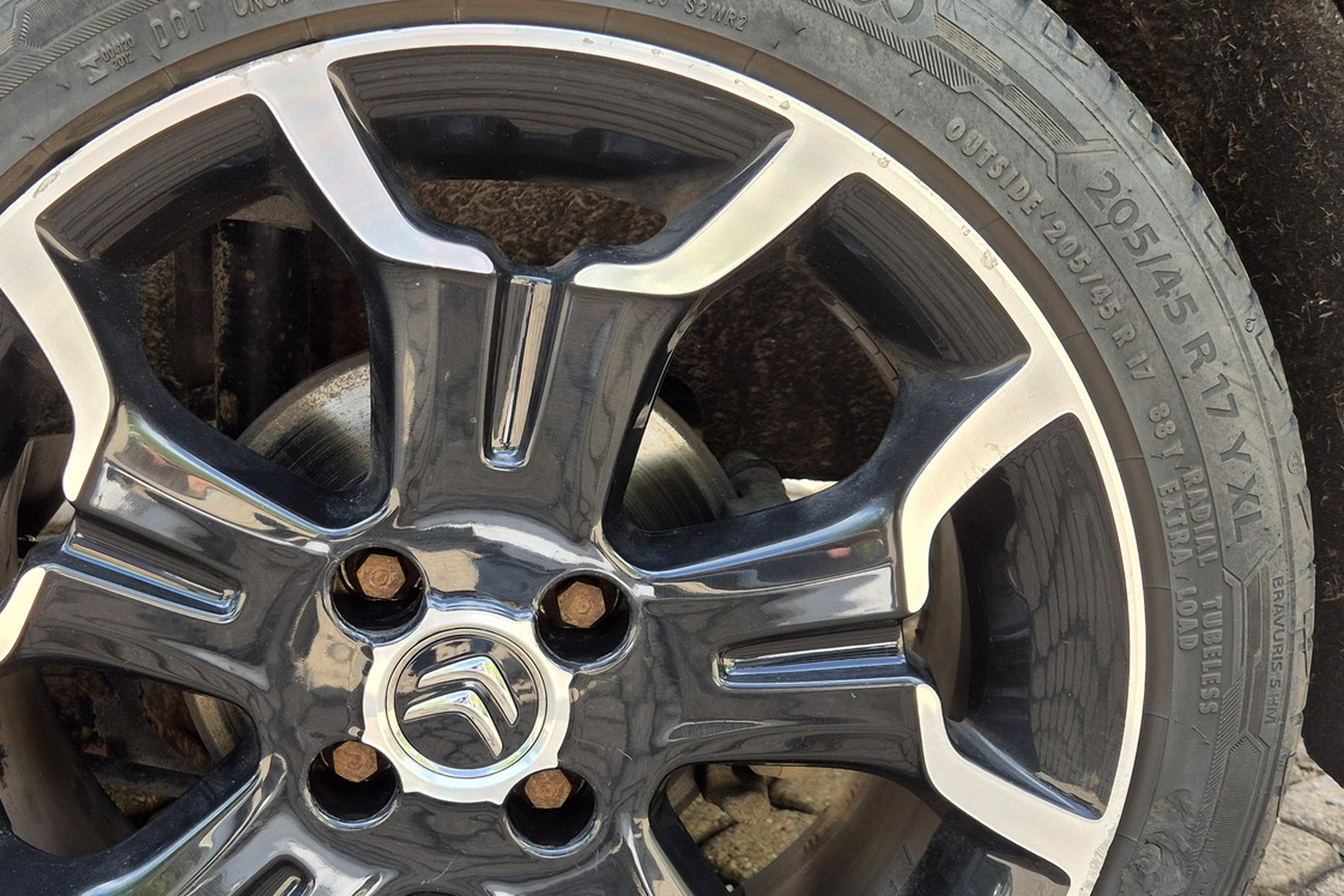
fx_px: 1605
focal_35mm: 43
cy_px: 603
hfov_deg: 44.4
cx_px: 387
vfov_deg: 30.9
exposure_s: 1/115
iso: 25
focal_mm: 5.4
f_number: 1.8
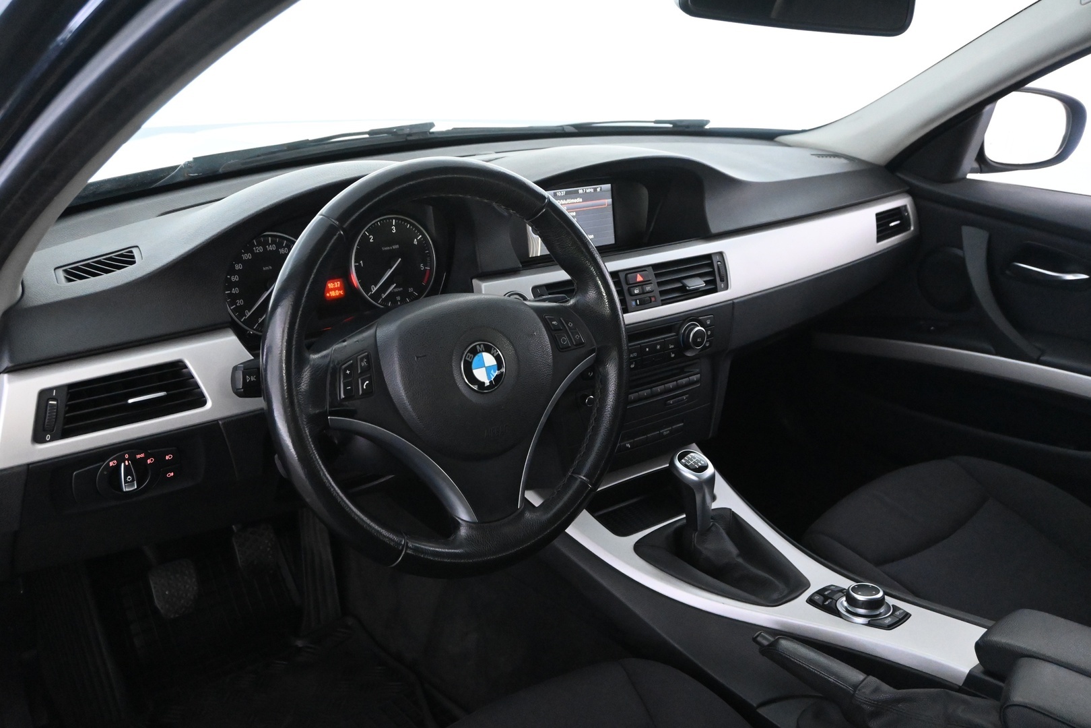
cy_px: 364
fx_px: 932
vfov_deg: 42.6
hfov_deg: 60.7
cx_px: 546
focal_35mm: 31
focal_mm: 20.5
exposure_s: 1/50
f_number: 4.5
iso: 6400
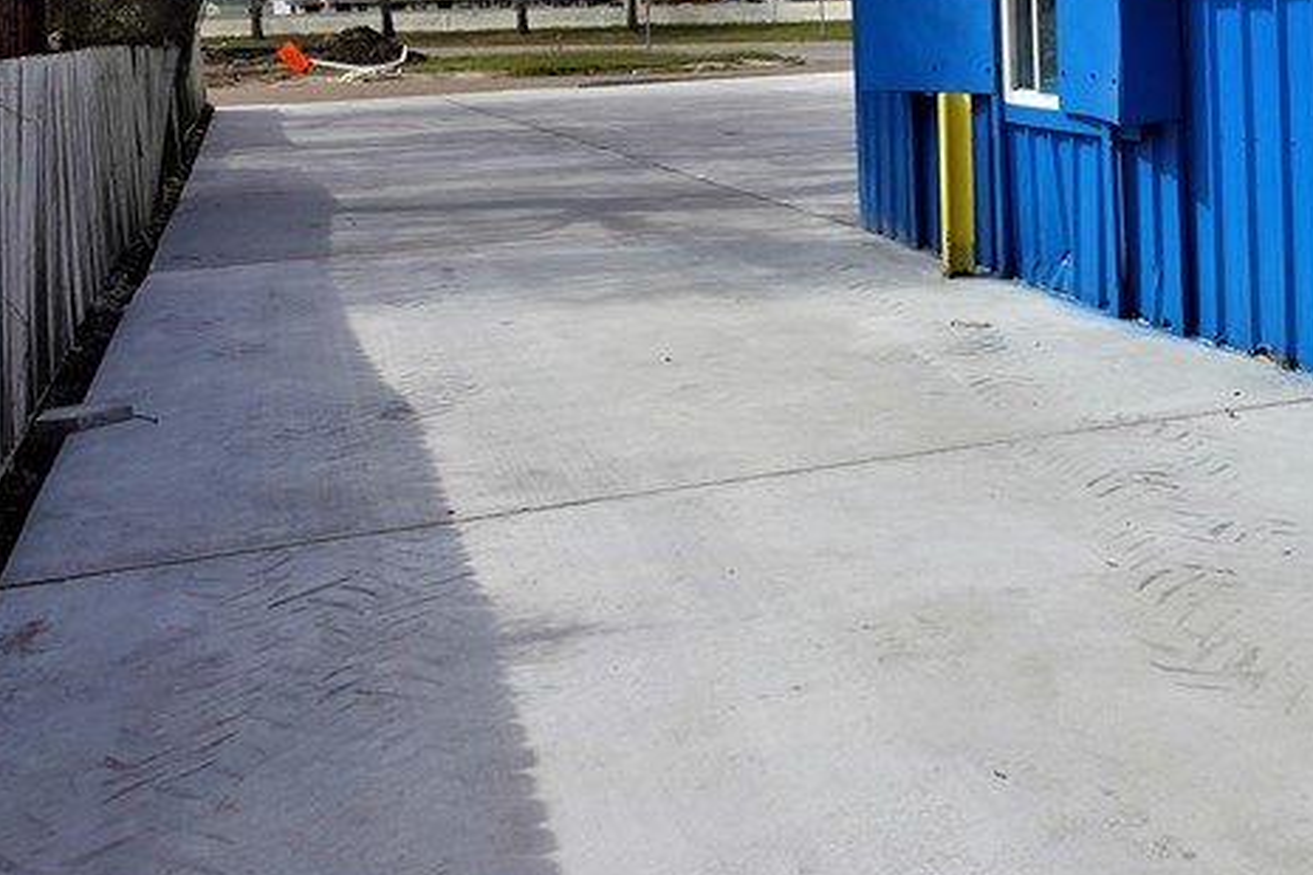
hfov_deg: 32.6
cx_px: 1324
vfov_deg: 23.3
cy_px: 31
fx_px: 2042
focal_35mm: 56
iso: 100
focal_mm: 9
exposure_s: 1/400
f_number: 5.6
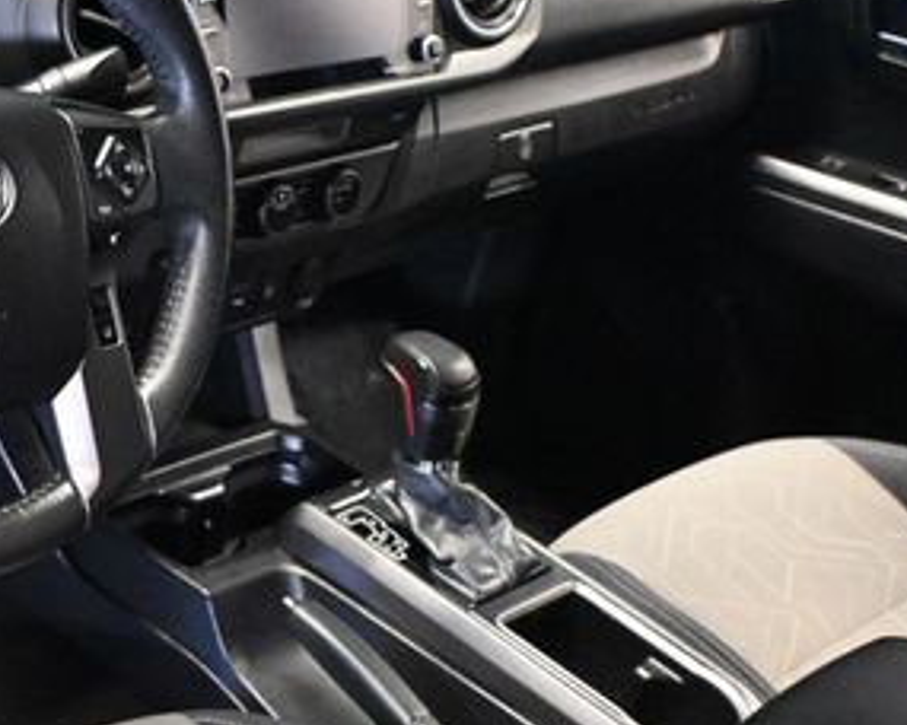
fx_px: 1652
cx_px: 32
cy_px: 401
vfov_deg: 24.8
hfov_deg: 29.0
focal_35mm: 62
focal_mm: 19.5
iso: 9000
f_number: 3.8
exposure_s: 1/60
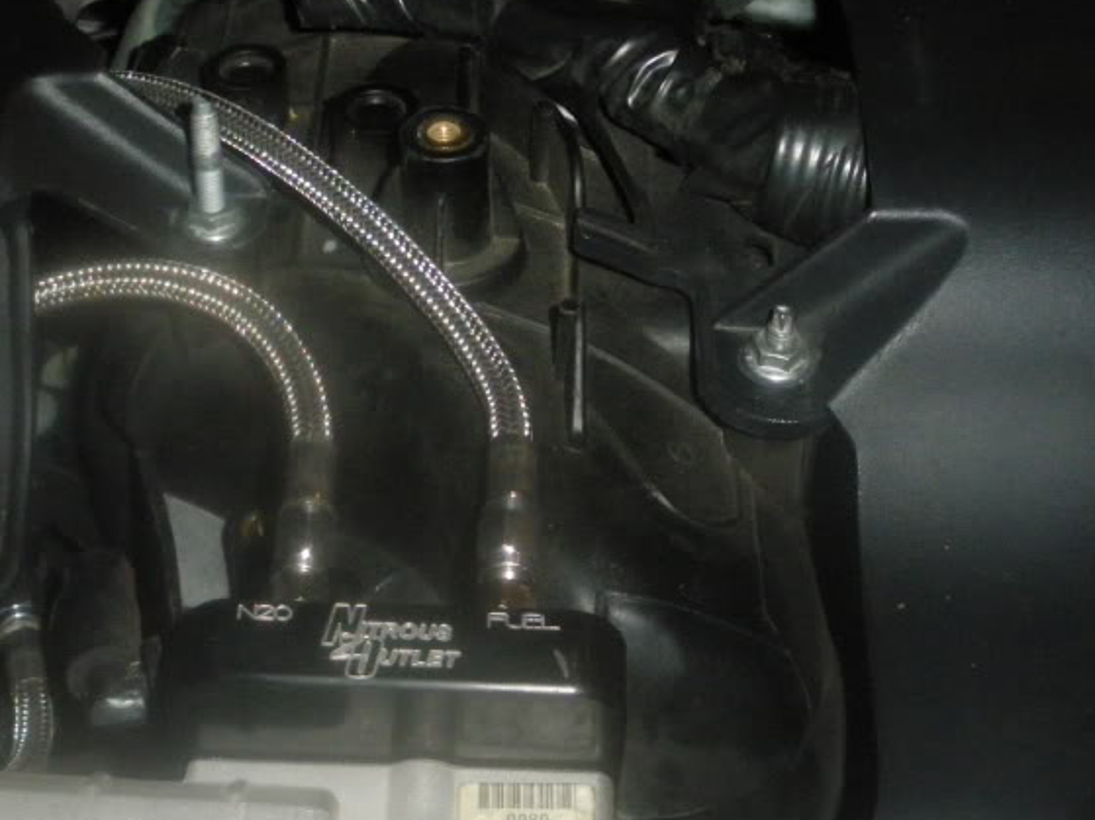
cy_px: 630
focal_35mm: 66
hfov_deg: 29.2
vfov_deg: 22.0
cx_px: 376
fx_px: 2087
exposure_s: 1/50
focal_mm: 6.3
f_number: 3.5
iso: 400
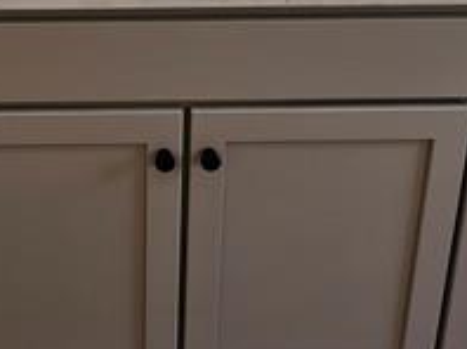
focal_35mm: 42
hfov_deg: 42.9
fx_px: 566
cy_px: -96
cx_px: 97
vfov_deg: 28.6
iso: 50
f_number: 2.2
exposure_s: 1/137
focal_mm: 2.2
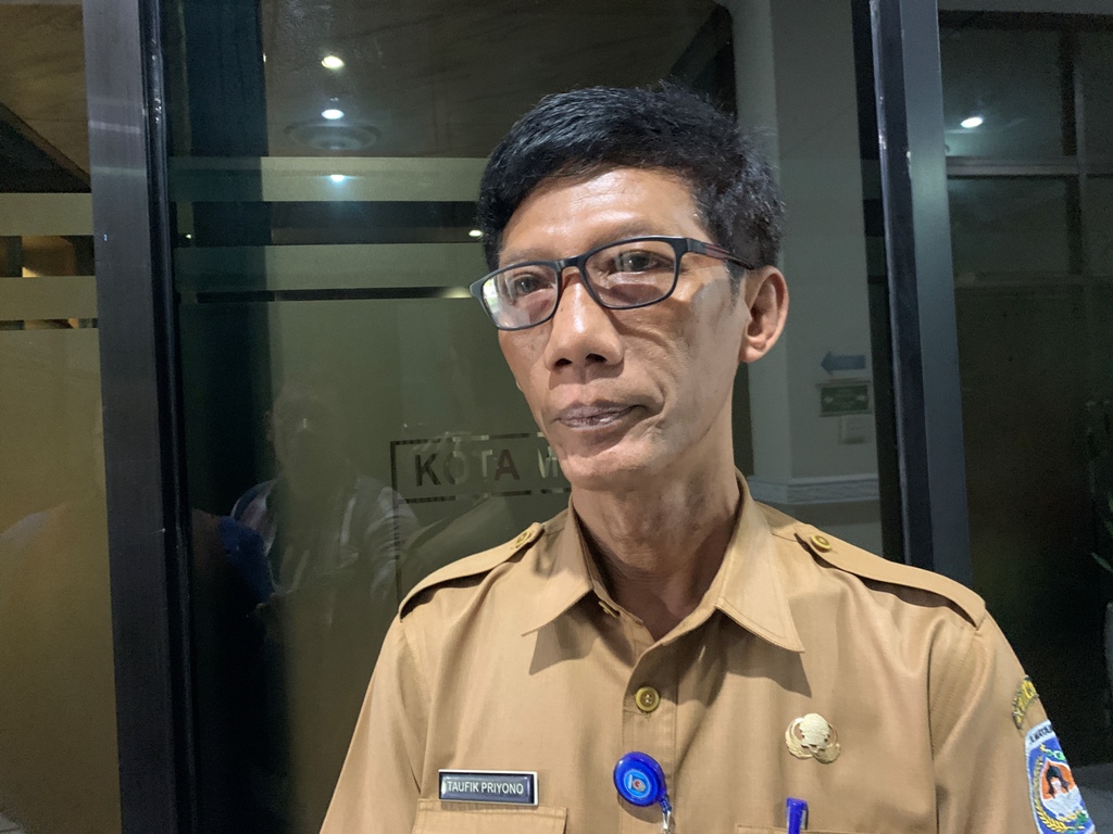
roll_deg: +3.6
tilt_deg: +0.8
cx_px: 556
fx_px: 836
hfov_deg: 67.3
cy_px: 417
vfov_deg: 53.1
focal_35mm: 26
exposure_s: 1/30
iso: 640
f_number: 1.8
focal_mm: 4.25
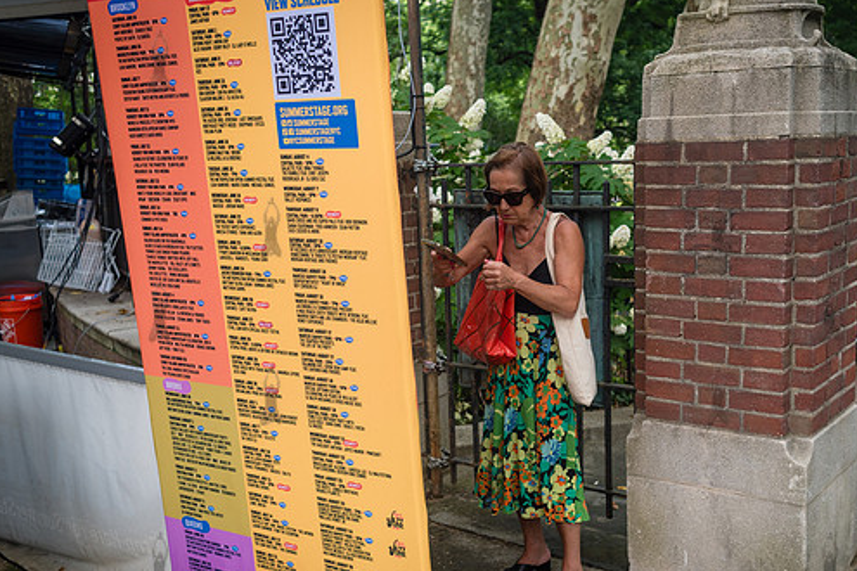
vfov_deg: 32.6
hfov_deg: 47.3
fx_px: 976
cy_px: 311
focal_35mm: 41
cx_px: 493
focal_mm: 35
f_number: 4
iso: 400
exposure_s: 1/200
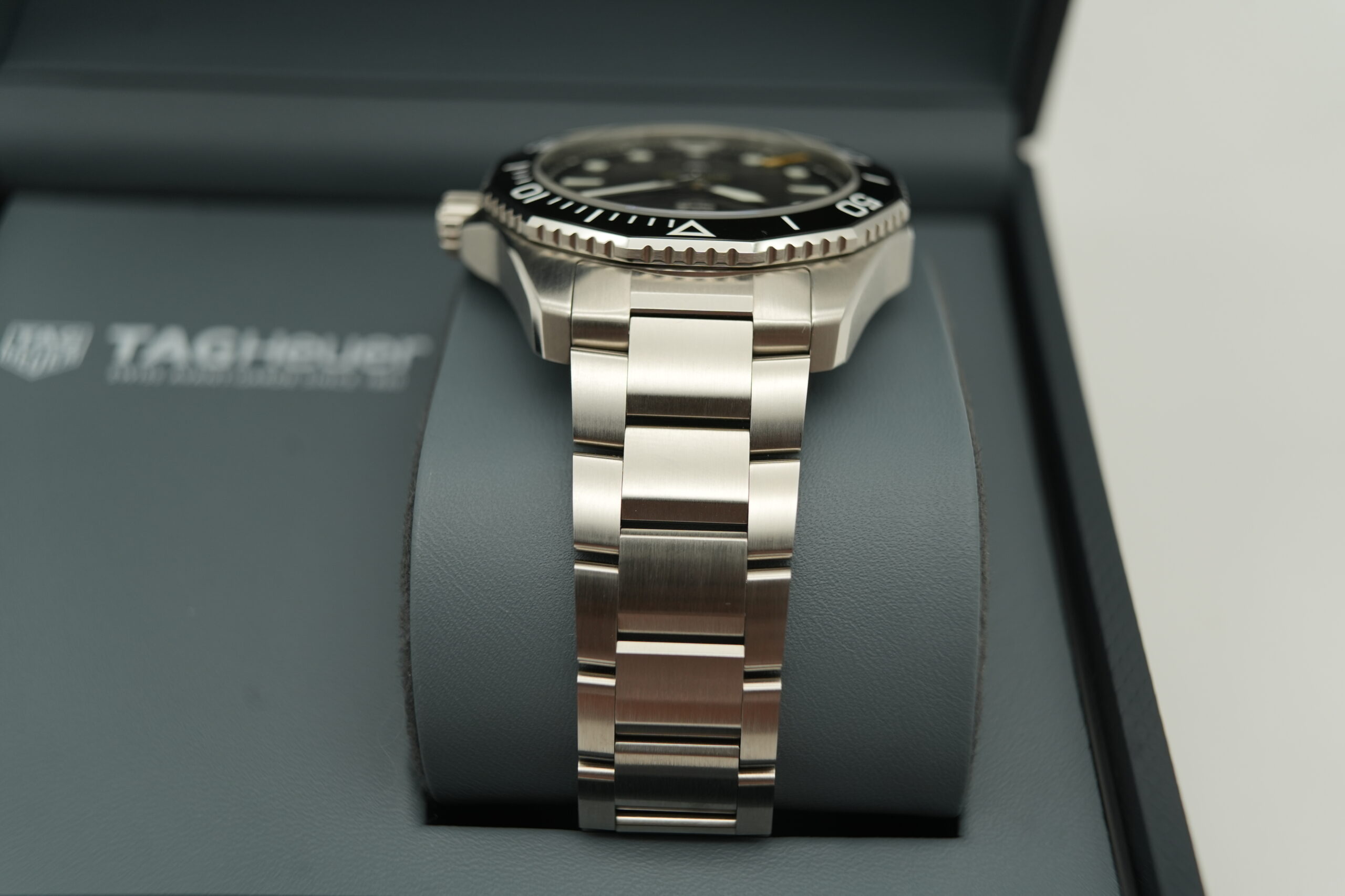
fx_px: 1308
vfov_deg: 37.9
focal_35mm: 35
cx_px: 672
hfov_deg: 54.4
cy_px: 448
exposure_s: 1/250
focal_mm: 35
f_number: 5
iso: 400
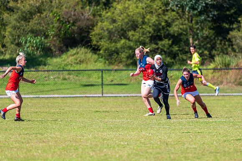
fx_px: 3912
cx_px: 150
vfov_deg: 2.4
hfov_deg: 3.5
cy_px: 94
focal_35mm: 582
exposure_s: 1/2000
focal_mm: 460
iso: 800
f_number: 7.1
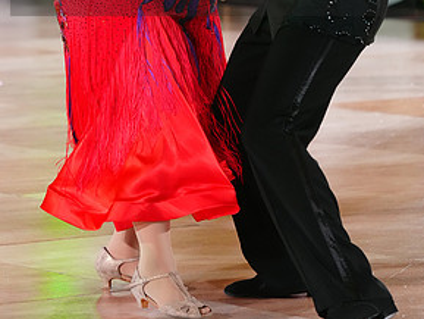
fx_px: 3382
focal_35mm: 276
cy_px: -32
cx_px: 213
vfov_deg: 5.4
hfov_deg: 7.2
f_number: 4
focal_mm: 143
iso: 3200
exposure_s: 1/400
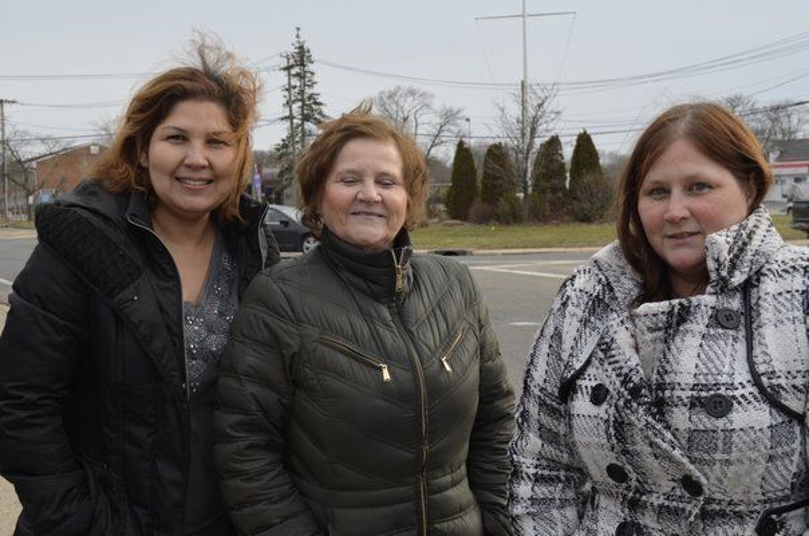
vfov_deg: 28.0
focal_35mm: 48
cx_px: 404
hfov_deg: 41.2
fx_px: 1076
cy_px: 268
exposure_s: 1/200
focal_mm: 32
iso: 200
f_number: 7.1
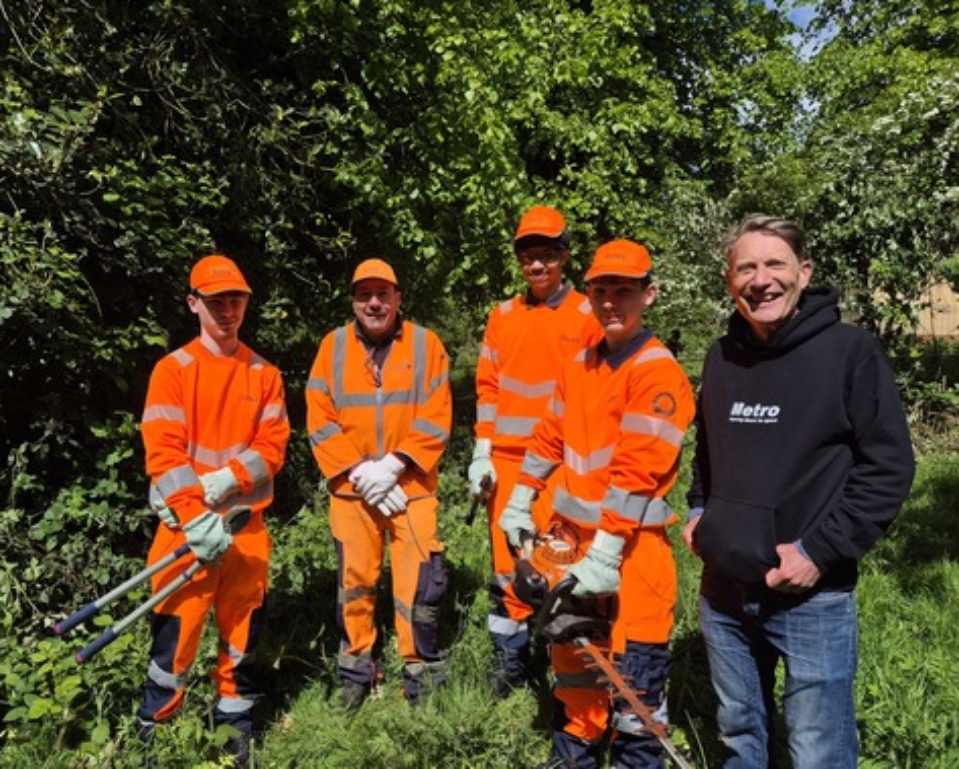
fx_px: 767
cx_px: 404
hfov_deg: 63.7
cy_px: 389
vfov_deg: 53.2
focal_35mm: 27
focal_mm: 5.4
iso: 25
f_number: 1.8
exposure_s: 1/4128
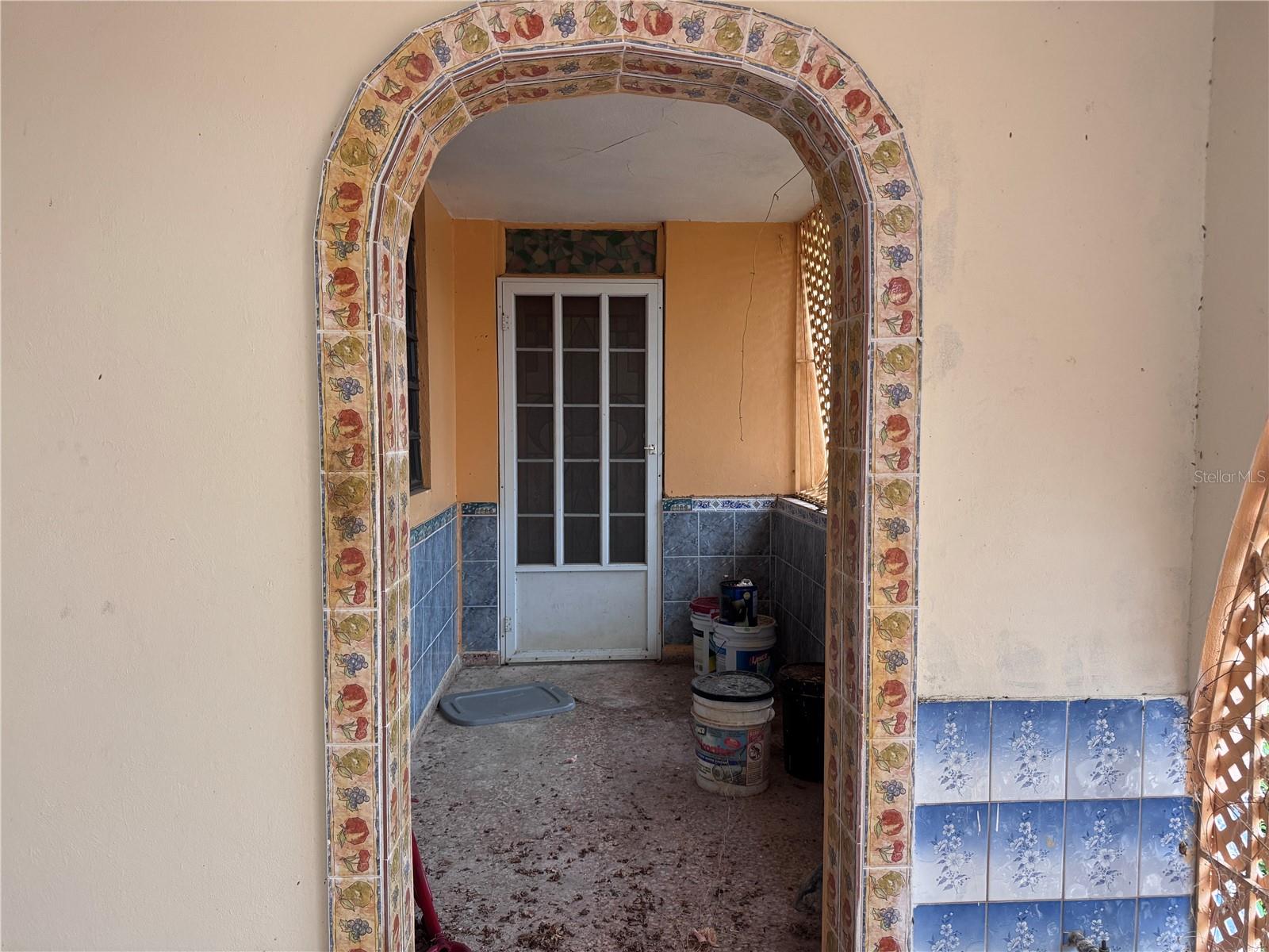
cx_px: 634
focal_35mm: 24
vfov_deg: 56.8
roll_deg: -0.5
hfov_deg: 71.6
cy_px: 476
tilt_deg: -4.1
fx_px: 880
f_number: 1.78
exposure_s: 1/121
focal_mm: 6.76
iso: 200
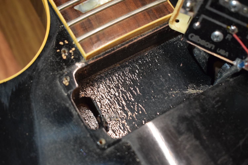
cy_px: 82
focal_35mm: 60
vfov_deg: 22.6
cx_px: 124
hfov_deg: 33.4
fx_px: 413
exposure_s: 1/125
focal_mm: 40
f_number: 5
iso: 3200
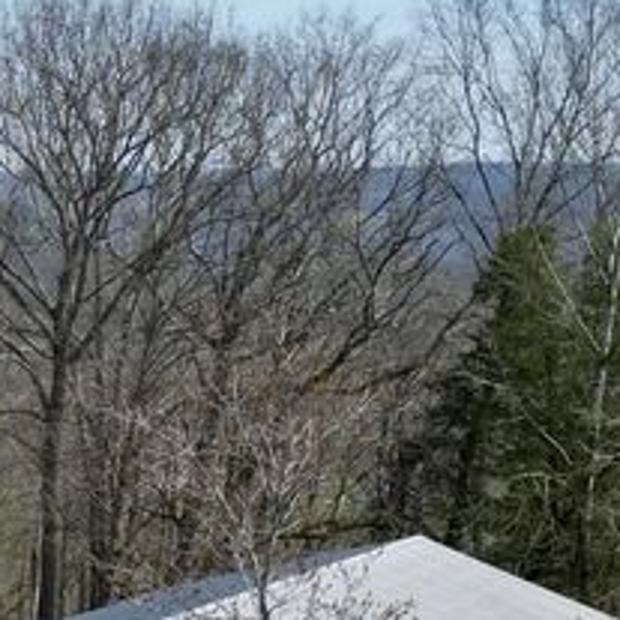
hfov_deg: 14.5
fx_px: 2128
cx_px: -512
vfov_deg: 16.2
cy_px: 635
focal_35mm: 105
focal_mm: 6.72
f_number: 1.7
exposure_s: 1/3000
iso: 120
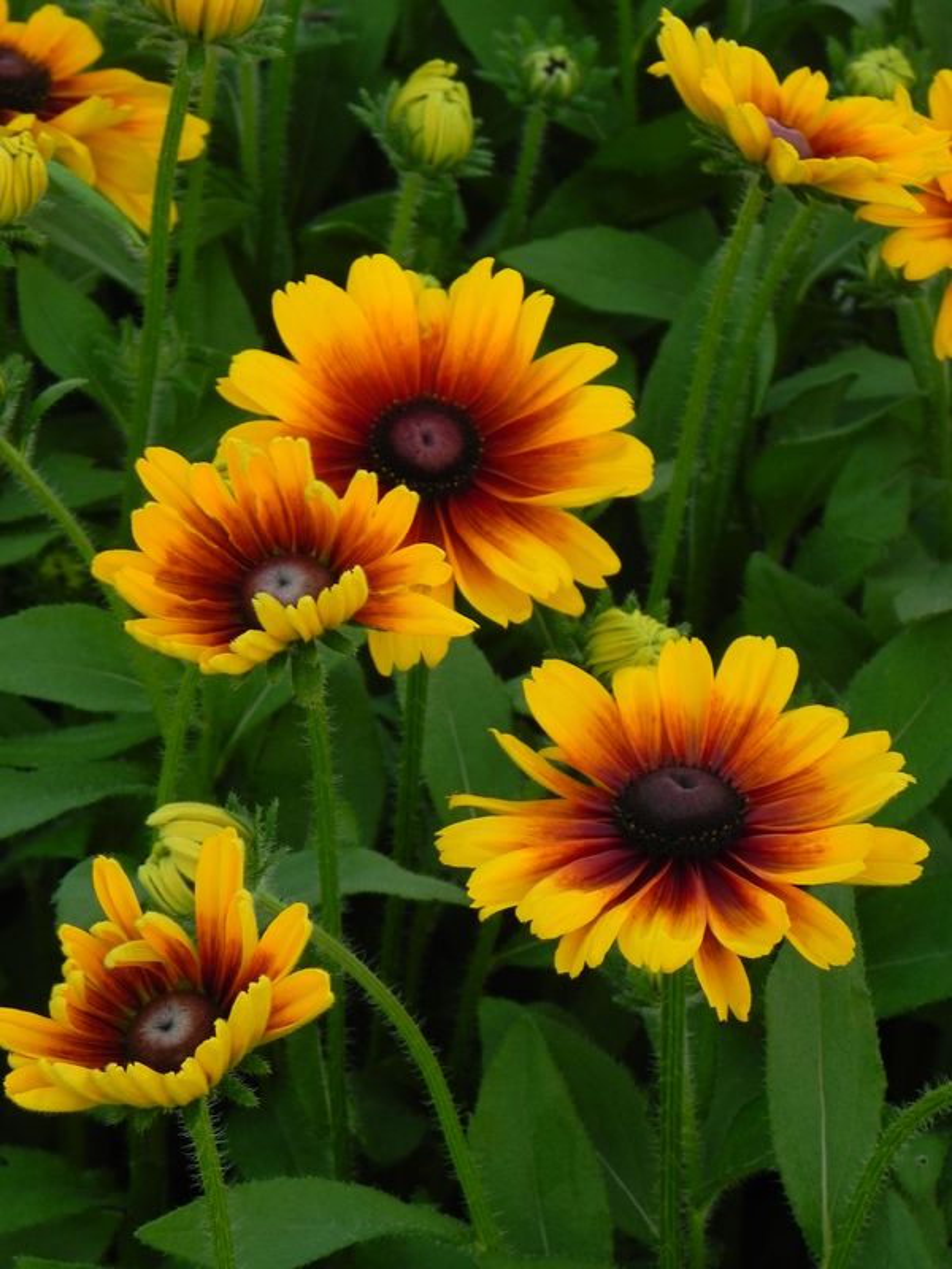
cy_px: 634
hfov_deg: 12.7
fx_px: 4290
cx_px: 476
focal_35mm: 117
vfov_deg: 16.8
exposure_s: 1/30
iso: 160
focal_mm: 20.8
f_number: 4.5
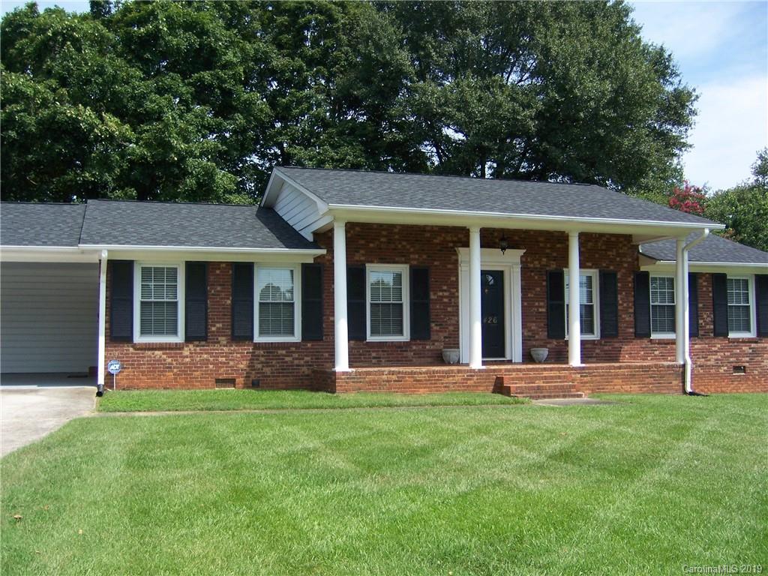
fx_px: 799
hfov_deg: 51.4
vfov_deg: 39.7
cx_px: 384
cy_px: 288
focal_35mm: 36
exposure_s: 1/800
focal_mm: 6.2
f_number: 2.8
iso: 80
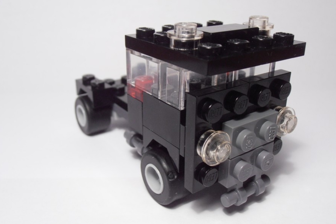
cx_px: 166
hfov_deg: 49.6
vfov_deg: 34.2
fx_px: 364
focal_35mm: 39
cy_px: 108
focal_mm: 6.61
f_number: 3.9
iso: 125
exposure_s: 1/40
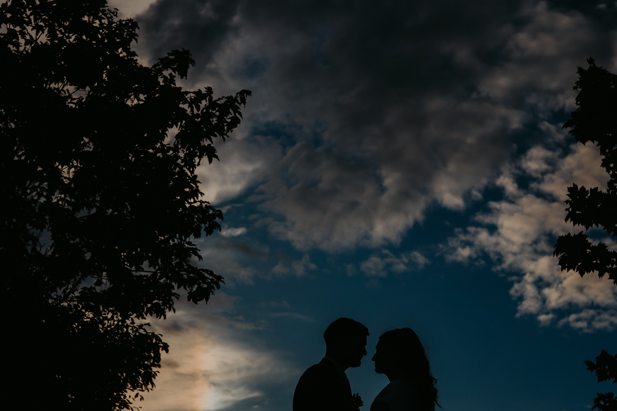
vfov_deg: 27.5
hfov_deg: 40.0
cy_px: 224
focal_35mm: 49
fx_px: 840
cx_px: 220
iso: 160
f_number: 2.8
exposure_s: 1/8000
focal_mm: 35
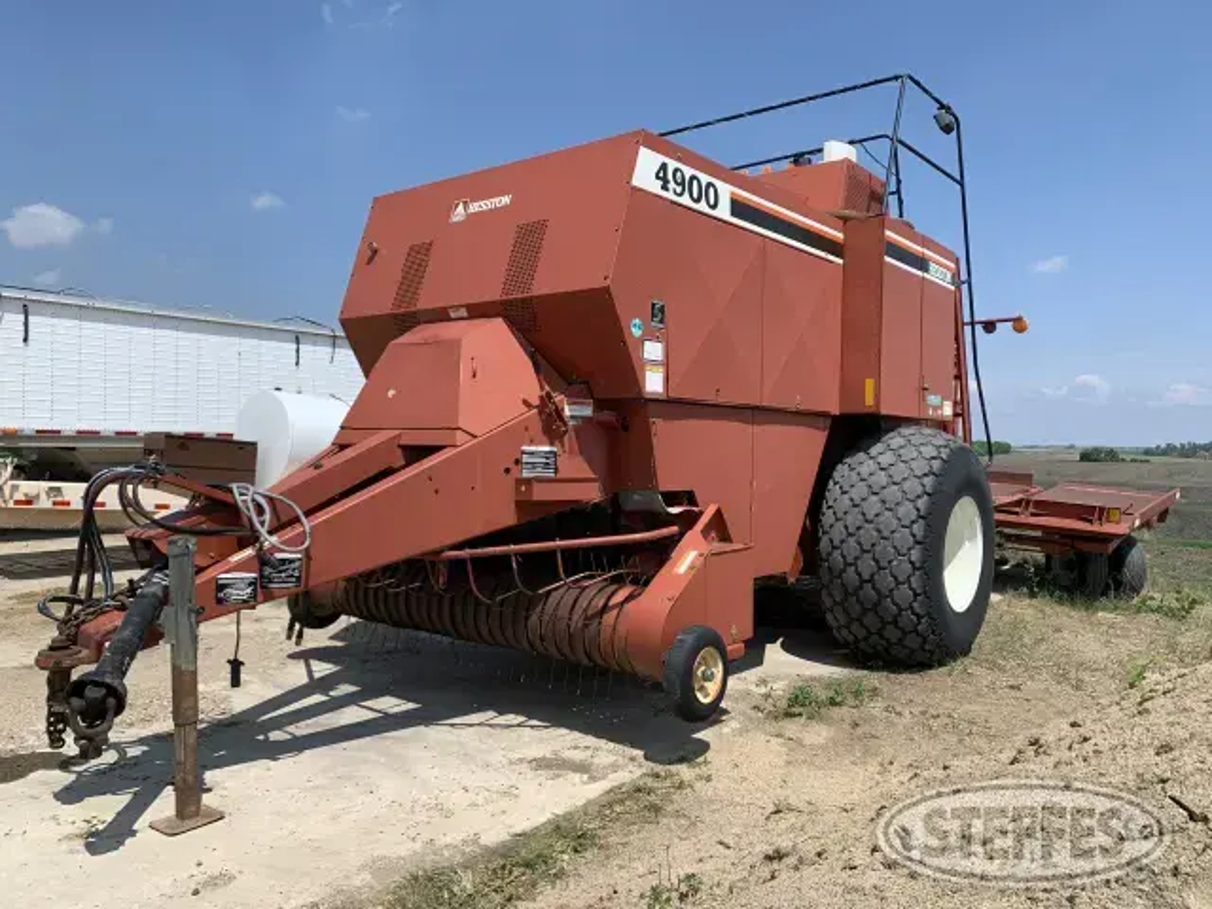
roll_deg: +0.0
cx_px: 606
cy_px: 454
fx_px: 910
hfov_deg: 67.3
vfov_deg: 53.1
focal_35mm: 26
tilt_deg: -1.2
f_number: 1.8
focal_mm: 4.25
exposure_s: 1/2681
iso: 25
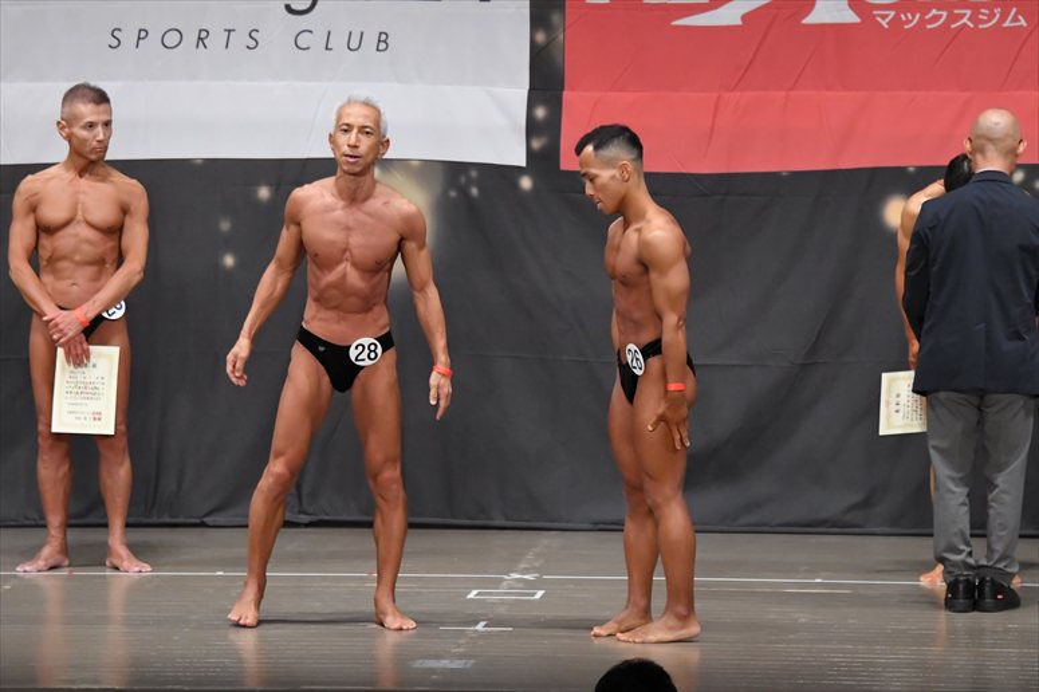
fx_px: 5394
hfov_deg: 11.0
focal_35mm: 187
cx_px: 520
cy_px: 346
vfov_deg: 7.3
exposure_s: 1/400
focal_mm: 125
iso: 5000
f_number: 5.6
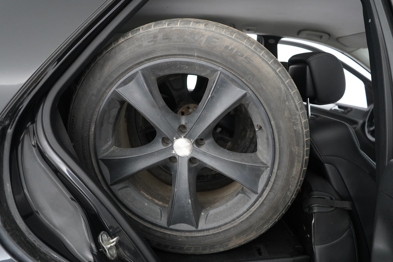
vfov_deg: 43.6
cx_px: 196
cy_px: 131
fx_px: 327
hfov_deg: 61.9
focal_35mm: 30
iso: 6400
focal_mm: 30
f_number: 3.5
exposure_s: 1/60
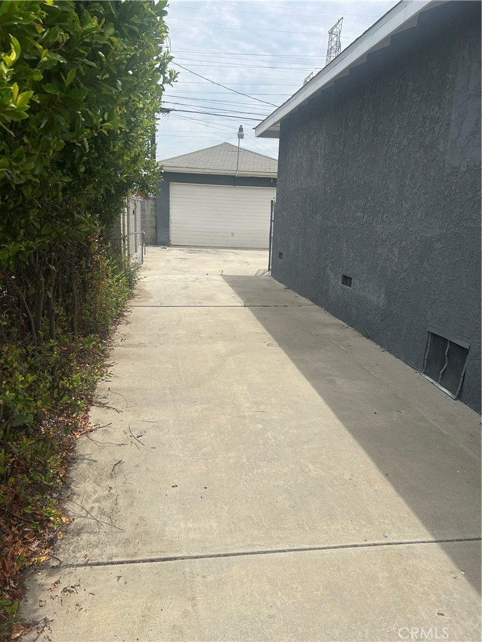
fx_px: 483
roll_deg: -3.2
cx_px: 241
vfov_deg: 67.3
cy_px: 321
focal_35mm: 26
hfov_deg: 53.1
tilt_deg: -14.4
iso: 50
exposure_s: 1/6579
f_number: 1.5
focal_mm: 5.7
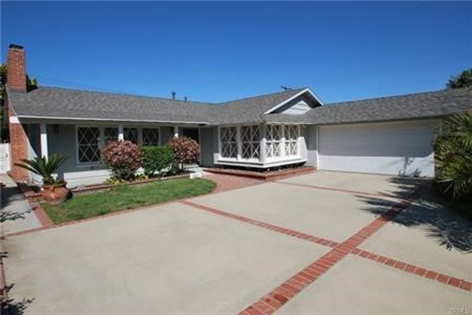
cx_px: 236
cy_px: 158
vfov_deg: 67.4
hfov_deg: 90.0
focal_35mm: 18
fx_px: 236
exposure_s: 1/320
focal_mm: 12
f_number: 9
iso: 100
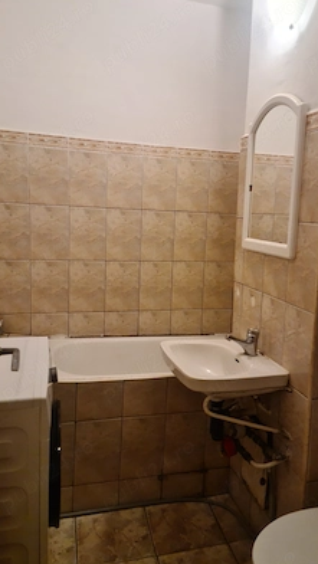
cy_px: 279
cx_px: 199
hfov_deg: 38.8
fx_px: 449
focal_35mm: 30
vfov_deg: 64.3
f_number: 2
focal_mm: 5.9
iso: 320
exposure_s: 1/50
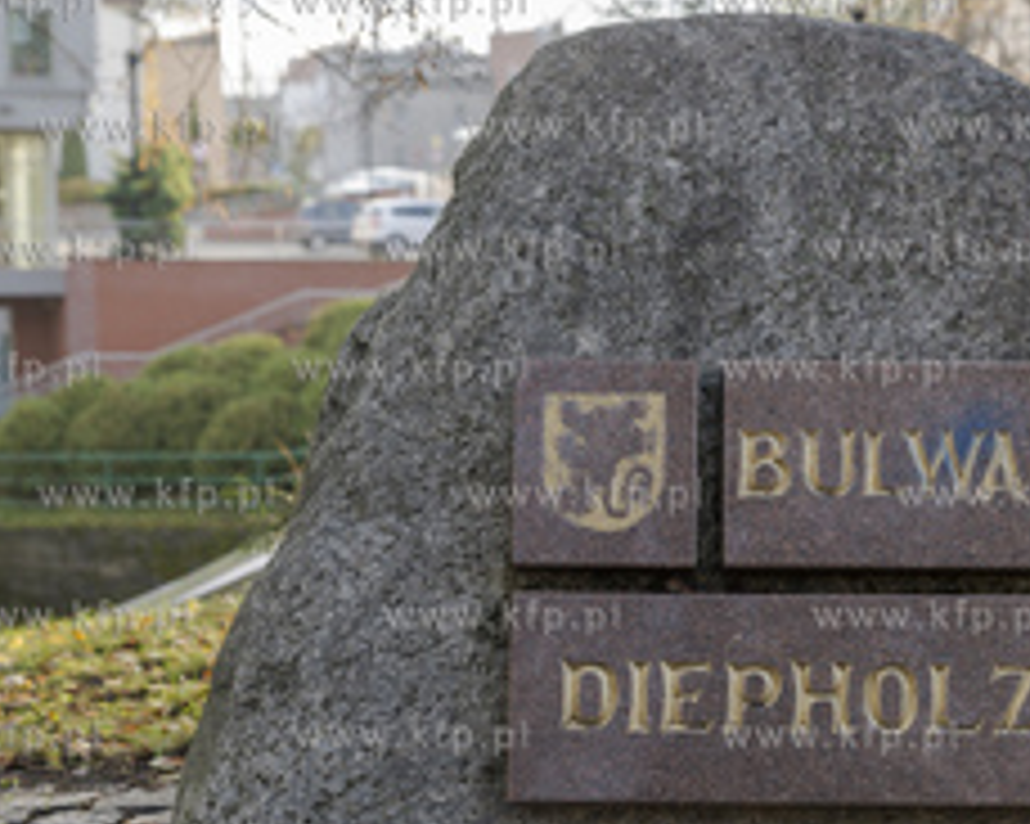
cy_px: 556
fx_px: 2499
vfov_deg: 18.6
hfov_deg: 23.1
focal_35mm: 82
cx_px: 742
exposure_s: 1/320
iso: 400
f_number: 4
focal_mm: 50
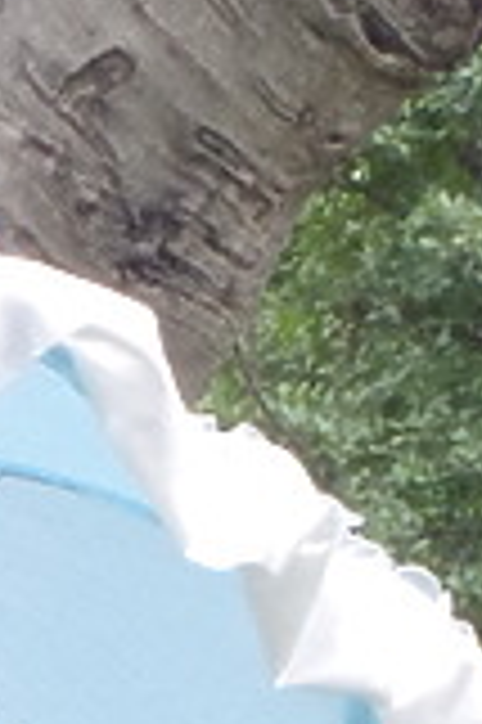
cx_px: -869
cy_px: 2379
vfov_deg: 5.8
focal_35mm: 327
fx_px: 6581
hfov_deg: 4.1
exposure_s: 1/40
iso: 2000
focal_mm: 30
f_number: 4.5
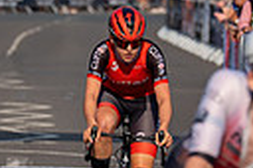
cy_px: 66
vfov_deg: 1.6
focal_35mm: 838
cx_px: -146
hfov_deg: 2.5
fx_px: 5882
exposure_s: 1/1000
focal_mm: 185
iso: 160
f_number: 5
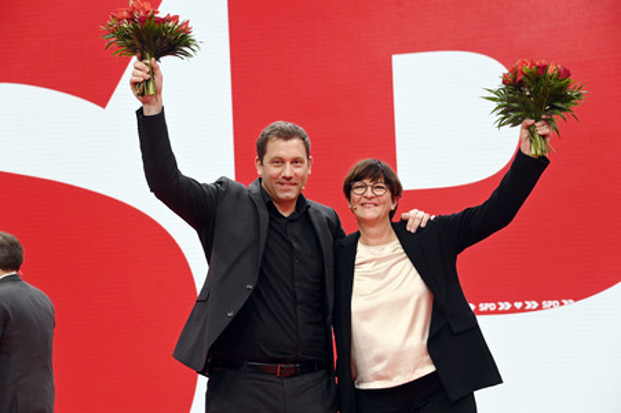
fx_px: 1551
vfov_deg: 15.2
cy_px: 206
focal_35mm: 90
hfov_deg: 22.6
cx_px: 310
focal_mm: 90
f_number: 5.6
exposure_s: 1/500
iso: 5000
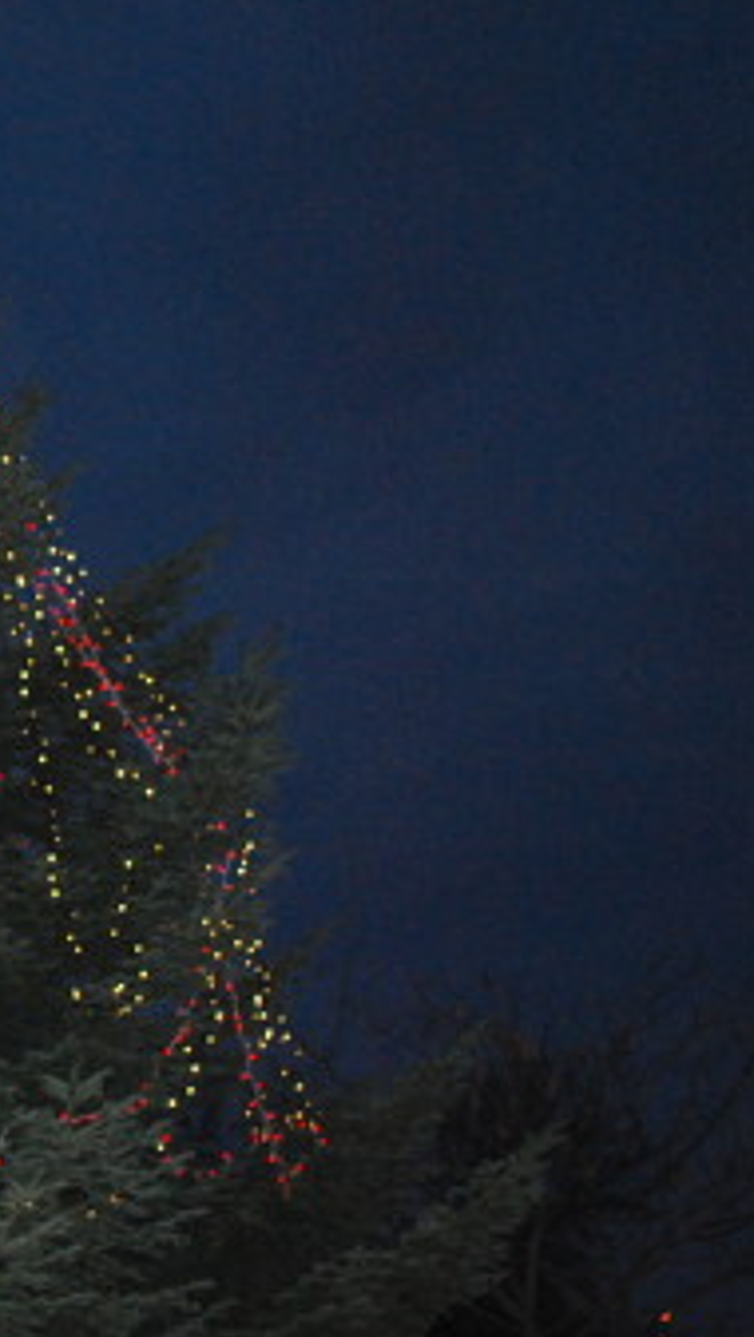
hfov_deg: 14.0
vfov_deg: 26.5
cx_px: -458
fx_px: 2838
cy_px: 661
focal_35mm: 80
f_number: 4.2
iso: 1600
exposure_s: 1/60
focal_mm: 26
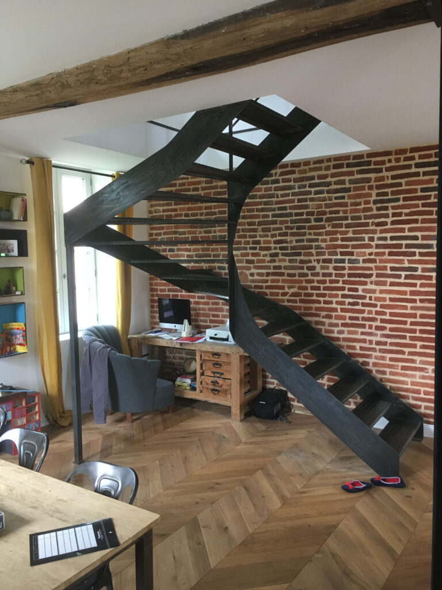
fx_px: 494
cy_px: 295
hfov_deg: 48.2
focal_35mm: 29
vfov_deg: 61.7
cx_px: 221
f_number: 2.2
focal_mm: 4.15
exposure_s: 1/33
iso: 160
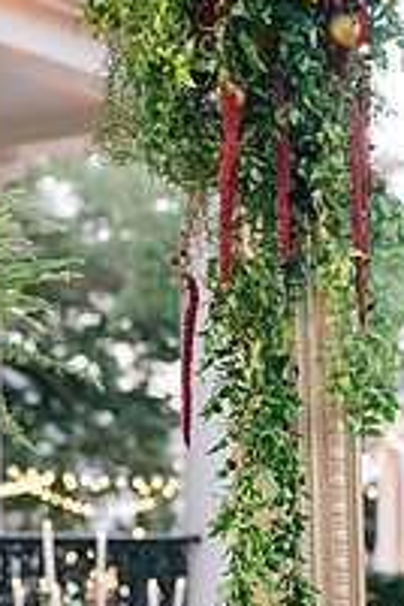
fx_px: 1885
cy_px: 244
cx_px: 271
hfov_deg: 12.2
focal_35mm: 112
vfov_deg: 18.2
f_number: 2.8
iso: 800
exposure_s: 1/100
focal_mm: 50
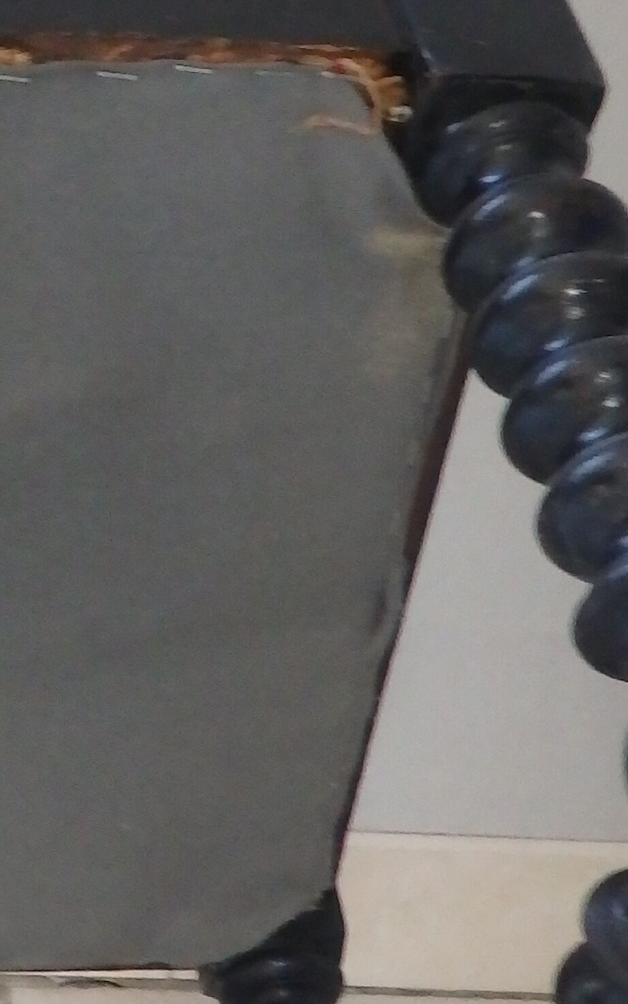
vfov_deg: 24.8
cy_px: 355
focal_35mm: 83
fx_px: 2272
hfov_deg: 14.6
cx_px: -328
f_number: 3
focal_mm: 4.5
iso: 640
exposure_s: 1/30
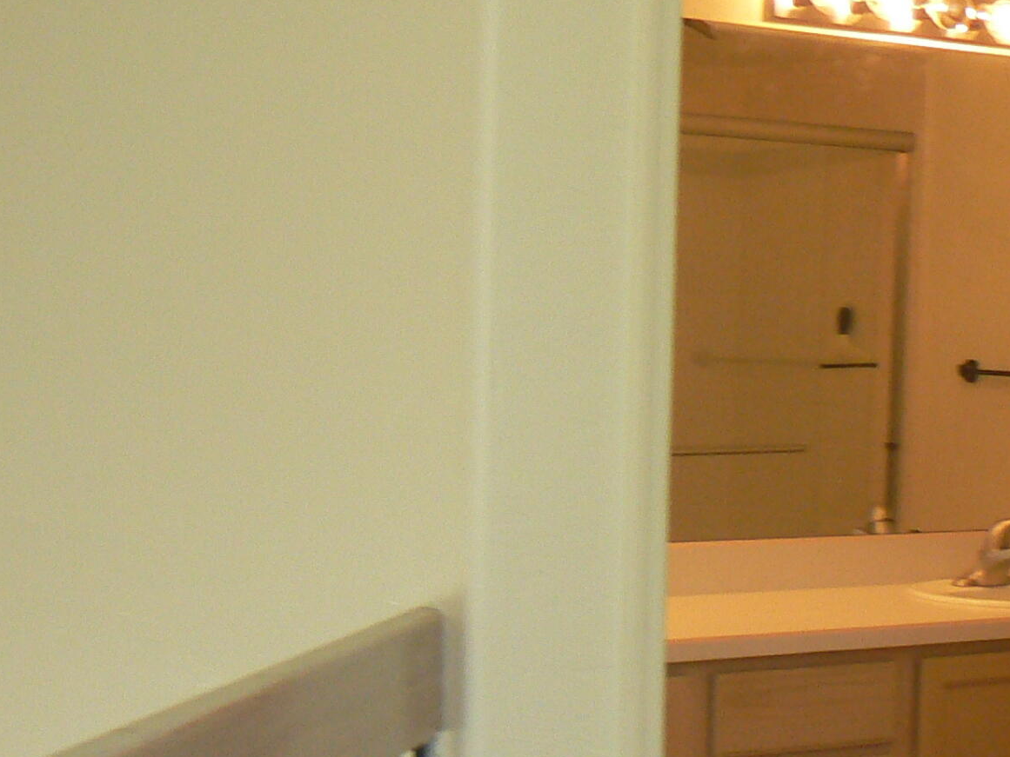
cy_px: 628
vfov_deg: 15.8
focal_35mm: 93
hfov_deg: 19.9
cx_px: 1190
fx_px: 2714
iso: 160
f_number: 2.8
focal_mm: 6
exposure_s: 1/30
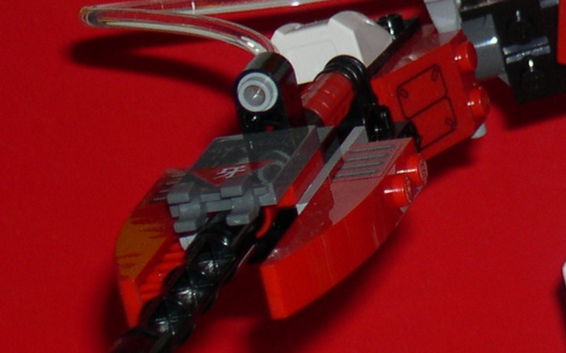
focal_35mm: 299
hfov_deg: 6.9
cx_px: 828
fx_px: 4612
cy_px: -81
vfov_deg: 4.4
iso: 100
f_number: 4.4
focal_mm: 18.4
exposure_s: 1/60
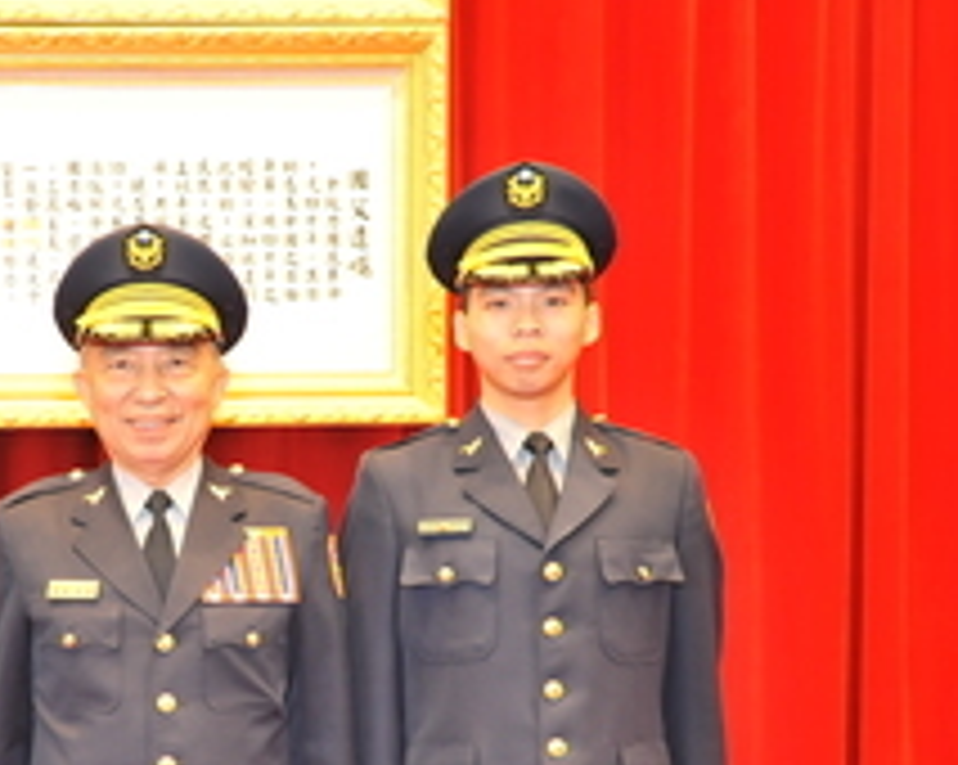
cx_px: 157
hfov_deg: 25.2
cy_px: 572
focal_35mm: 74
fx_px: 2096
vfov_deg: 20.5
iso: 2800
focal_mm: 42
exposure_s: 1/60
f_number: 5
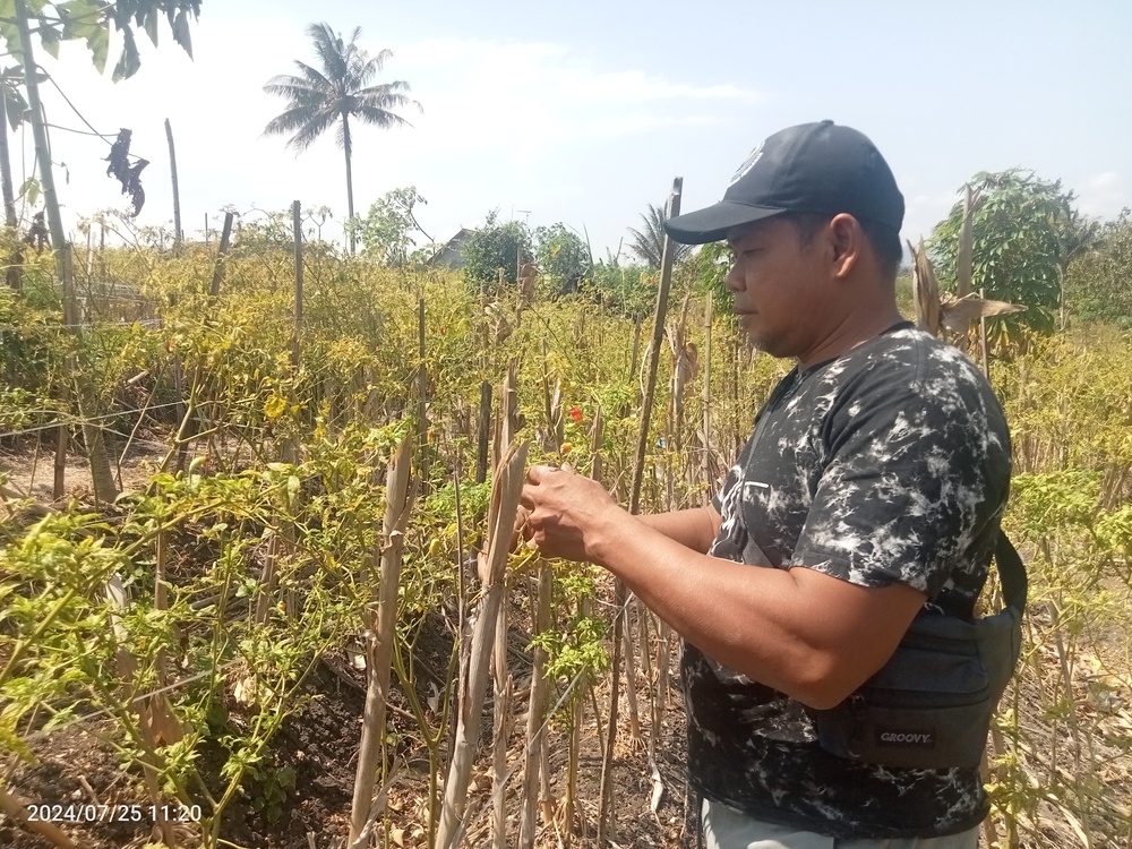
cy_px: 424
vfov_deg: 49.7
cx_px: 566
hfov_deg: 63.4
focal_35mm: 28
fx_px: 916
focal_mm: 3.46
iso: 101
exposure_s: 1/622
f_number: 2.2
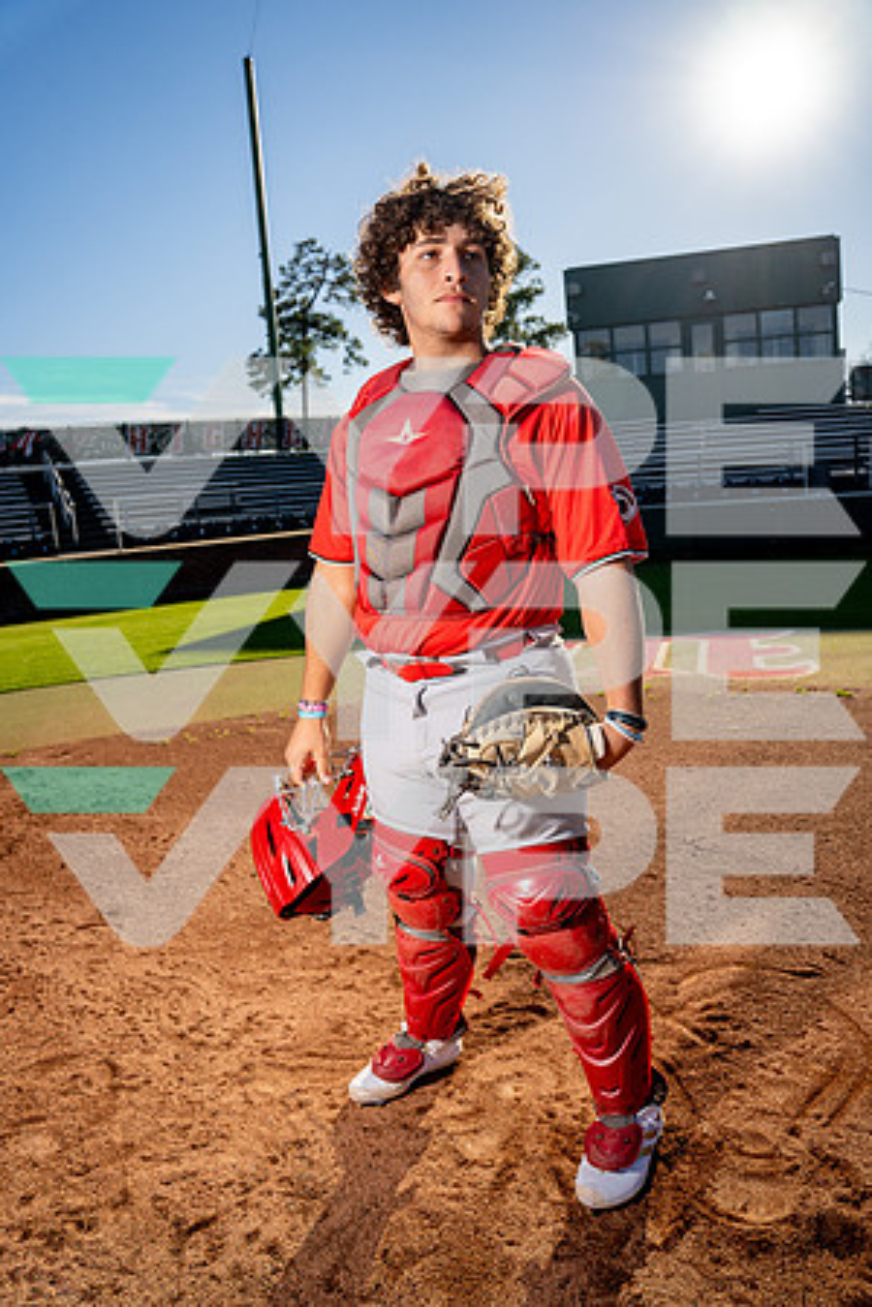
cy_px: 654
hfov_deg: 49.6
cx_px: 436
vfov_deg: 69.4
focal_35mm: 26
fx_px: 945
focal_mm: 26
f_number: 4.5
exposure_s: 1/1000
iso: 100
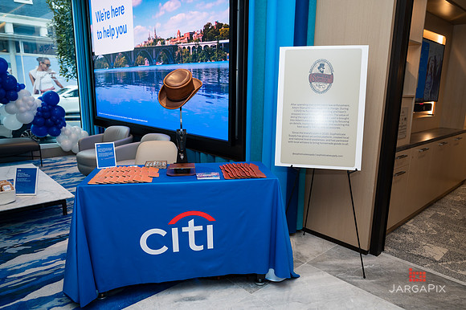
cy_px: 158
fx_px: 342
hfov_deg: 68.5
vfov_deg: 48.8
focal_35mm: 26
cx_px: 240
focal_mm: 25.5
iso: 400
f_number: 3.2
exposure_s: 1/160
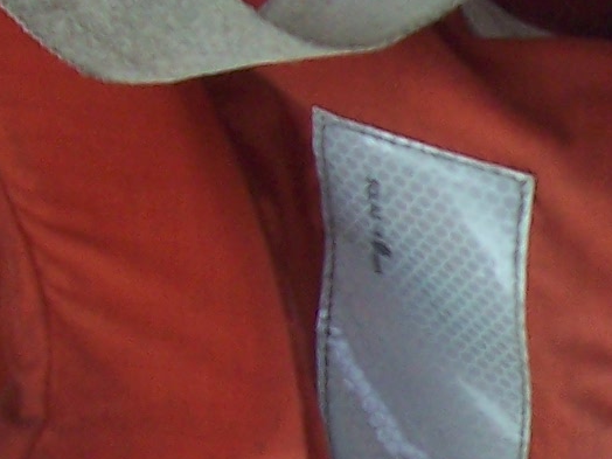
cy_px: 614
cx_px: 1168
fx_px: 2935
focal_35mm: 166
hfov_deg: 11.0
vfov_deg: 8.8
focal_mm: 5.6
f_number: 2.7
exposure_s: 1/30
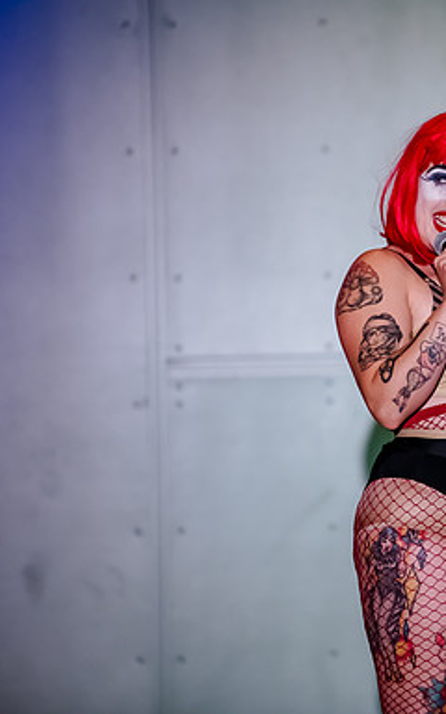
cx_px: 472
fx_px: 6982
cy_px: 298
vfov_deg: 5.9
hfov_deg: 3.7
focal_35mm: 359
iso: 2000
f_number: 2.8
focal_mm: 200
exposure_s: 1/400
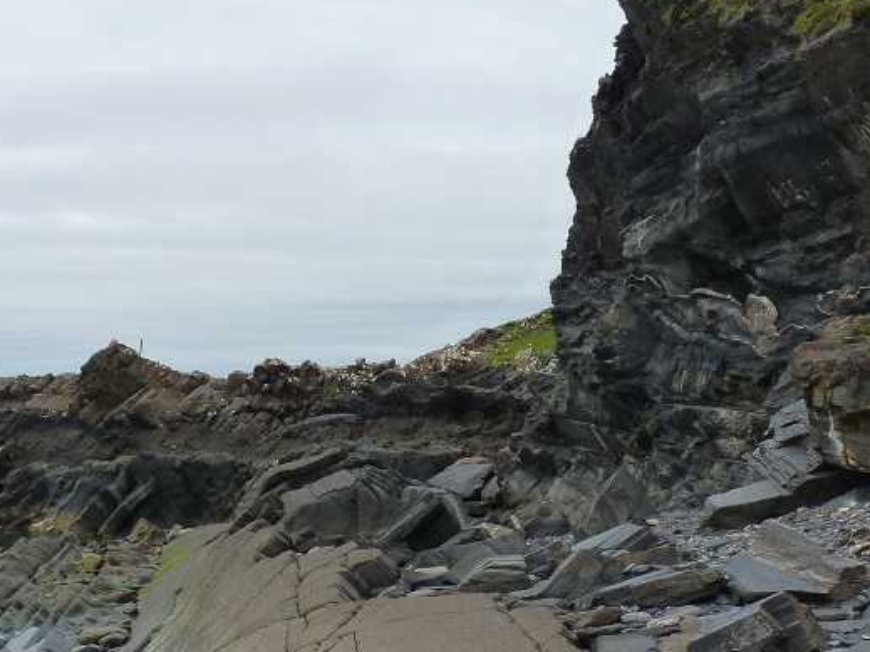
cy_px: 449
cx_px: 303
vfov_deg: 27.8
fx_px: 1307
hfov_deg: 36.5
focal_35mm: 52
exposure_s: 1/250
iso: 125
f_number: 5.6
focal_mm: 4.8
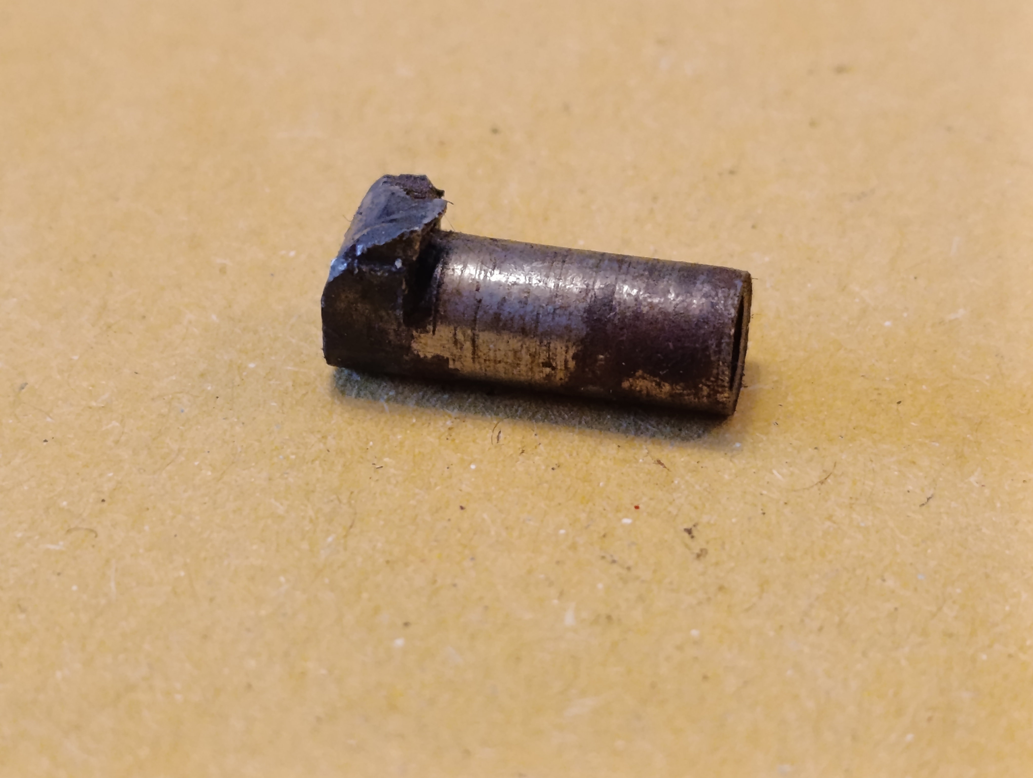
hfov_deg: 21.3
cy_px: 389
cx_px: 516
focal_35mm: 92
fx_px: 2749
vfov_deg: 16.1
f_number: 1.6
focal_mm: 6.14
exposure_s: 1/100
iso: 1000
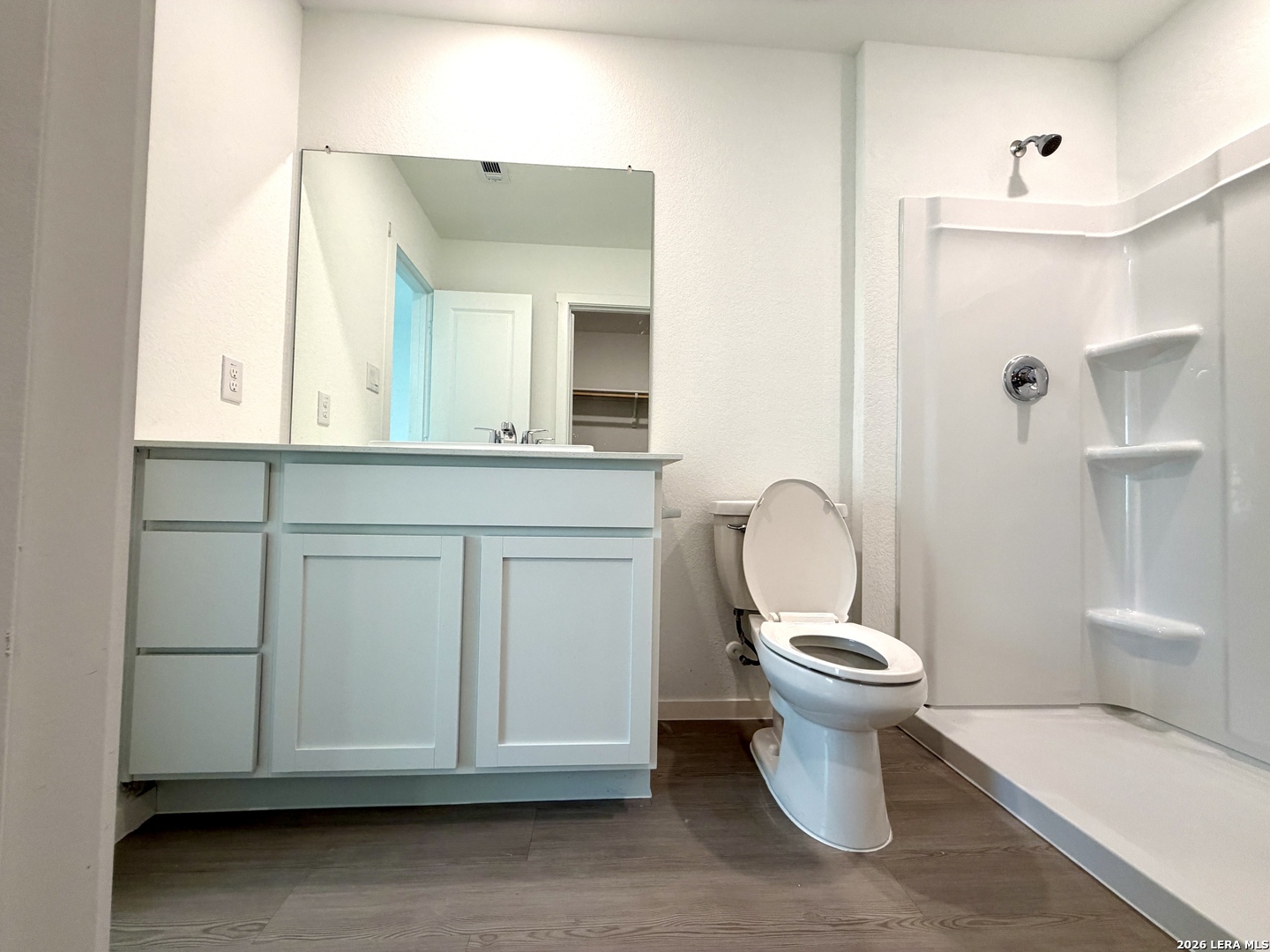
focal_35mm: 14
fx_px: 514
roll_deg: -0.7
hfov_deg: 102.1
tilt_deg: +1.5
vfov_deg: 85.7
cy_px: 476
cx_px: 635
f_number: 2.2
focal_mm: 2.22
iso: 160
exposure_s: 1/120
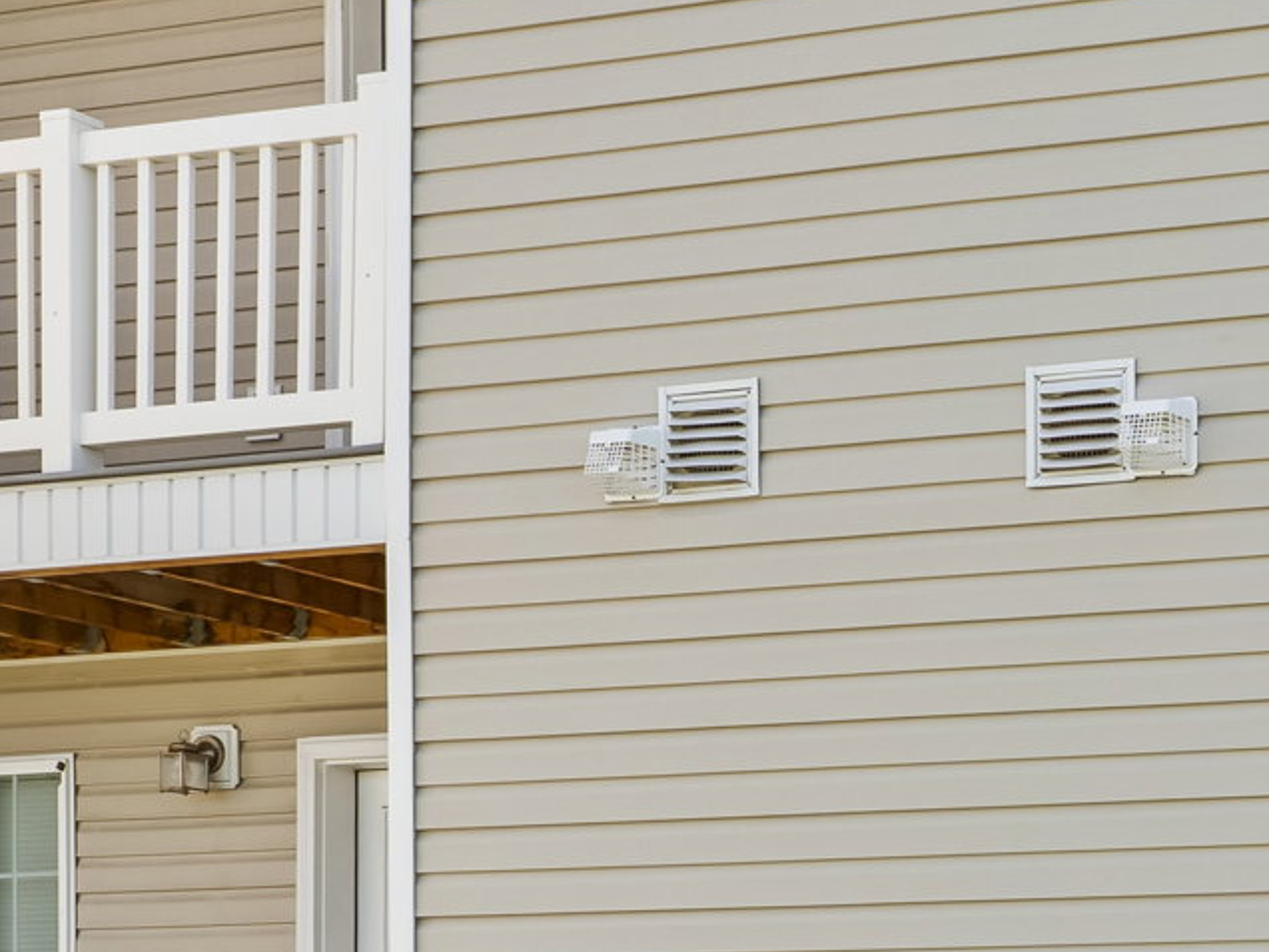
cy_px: 1081
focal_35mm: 68
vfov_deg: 20.5
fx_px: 2493
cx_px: 1979
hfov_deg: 22.5
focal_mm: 18
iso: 400
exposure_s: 1/80
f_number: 9
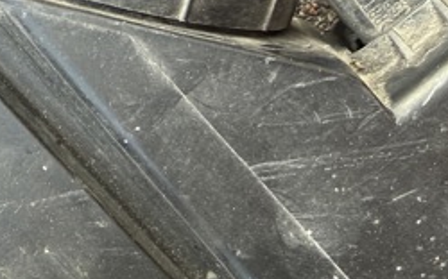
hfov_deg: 30.0
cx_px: 30
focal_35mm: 65
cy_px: 341
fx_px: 793
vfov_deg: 18.8
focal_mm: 2.22
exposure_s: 1/99
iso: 80
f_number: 2.2
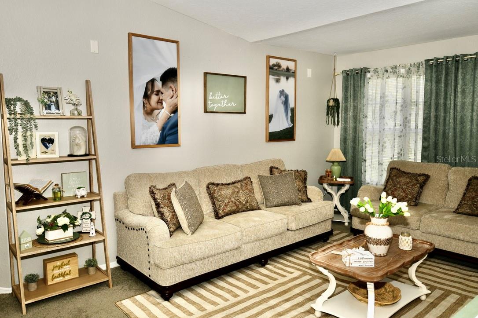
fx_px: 358
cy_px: 159
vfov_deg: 47.9
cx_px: 239
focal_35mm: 27
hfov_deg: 67.4
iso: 100
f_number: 4.5
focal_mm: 18
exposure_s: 1/125
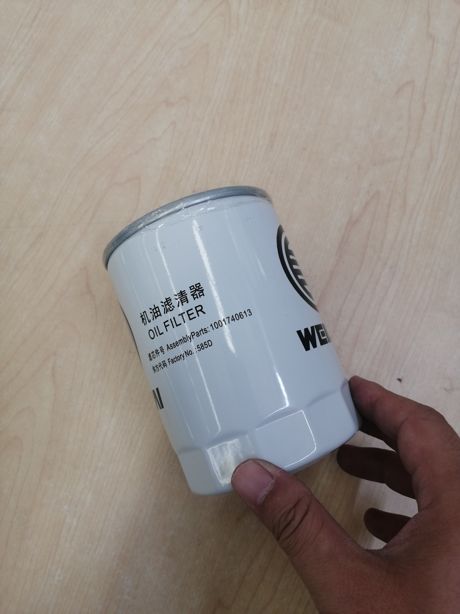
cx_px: 230
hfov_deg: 51.4
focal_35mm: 27
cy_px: 307
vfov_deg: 65.3
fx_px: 478
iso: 80
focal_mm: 3.96
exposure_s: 1/50
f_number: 1.8
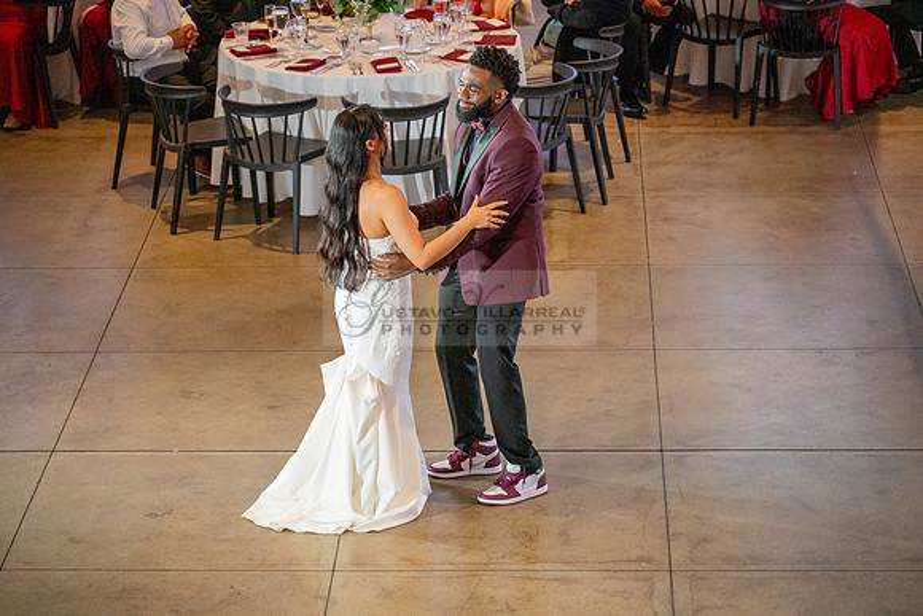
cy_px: 308
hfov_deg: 17.1
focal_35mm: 120
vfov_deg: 11.4
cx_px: 462
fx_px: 3077
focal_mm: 120
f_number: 4
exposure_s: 1/200
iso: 3200
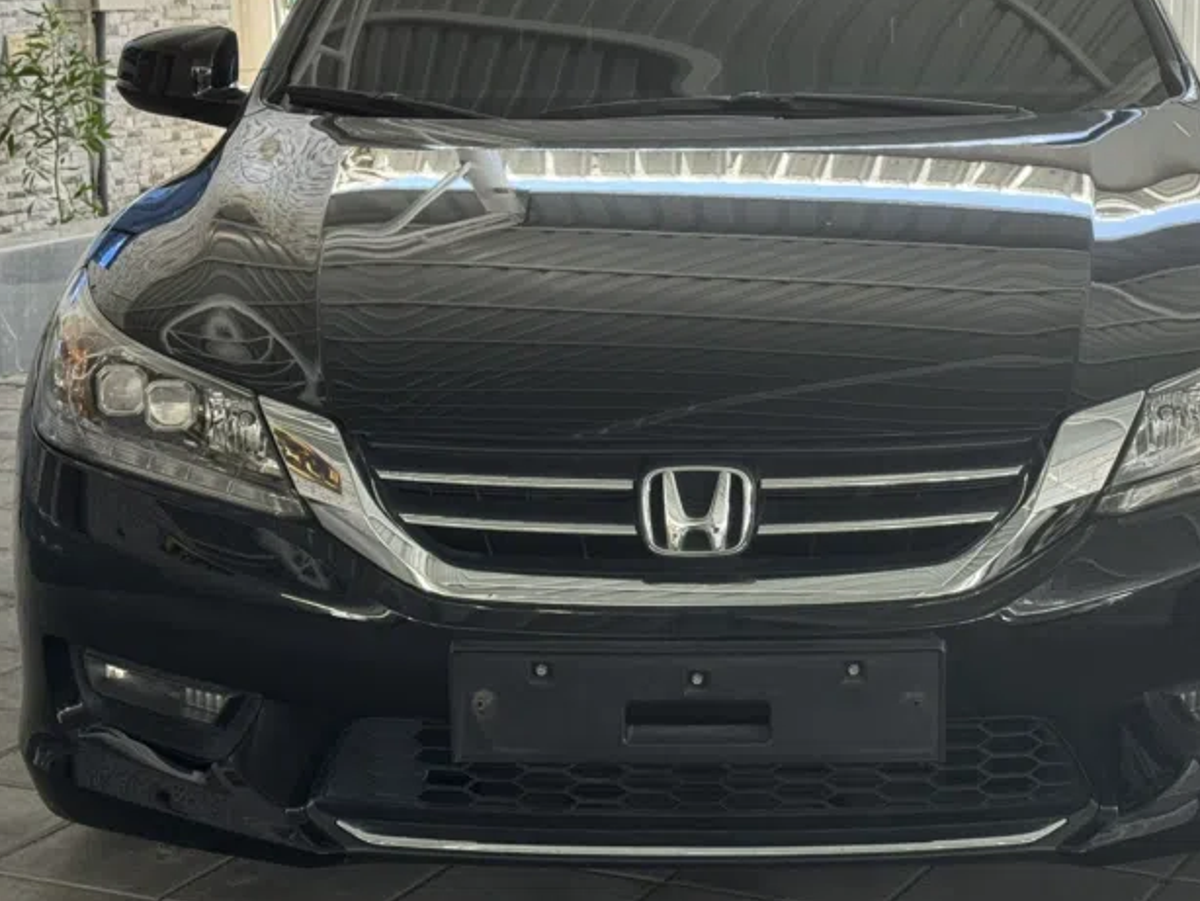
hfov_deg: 24.4
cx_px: 719
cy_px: 364
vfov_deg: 18.4
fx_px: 2774
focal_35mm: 80
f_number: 1.78
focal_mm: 6.76
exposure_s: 1/121
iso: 64
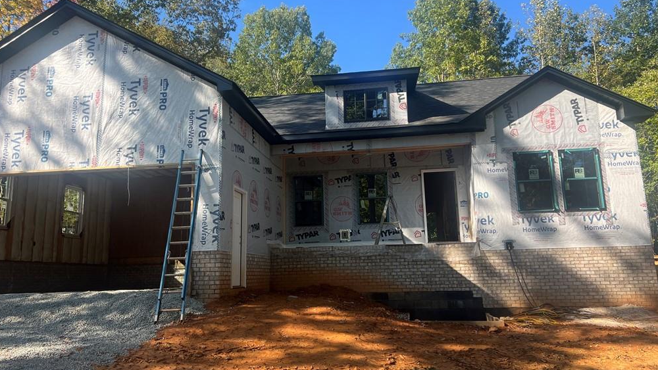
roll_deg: +1.0
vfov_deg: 40.2
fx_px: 506
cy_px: 180
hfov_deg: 66.1
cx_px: 328
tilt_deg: +10.5
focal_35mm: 29
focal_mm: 5.7
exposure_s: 1/1468
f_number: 1.5
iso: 50
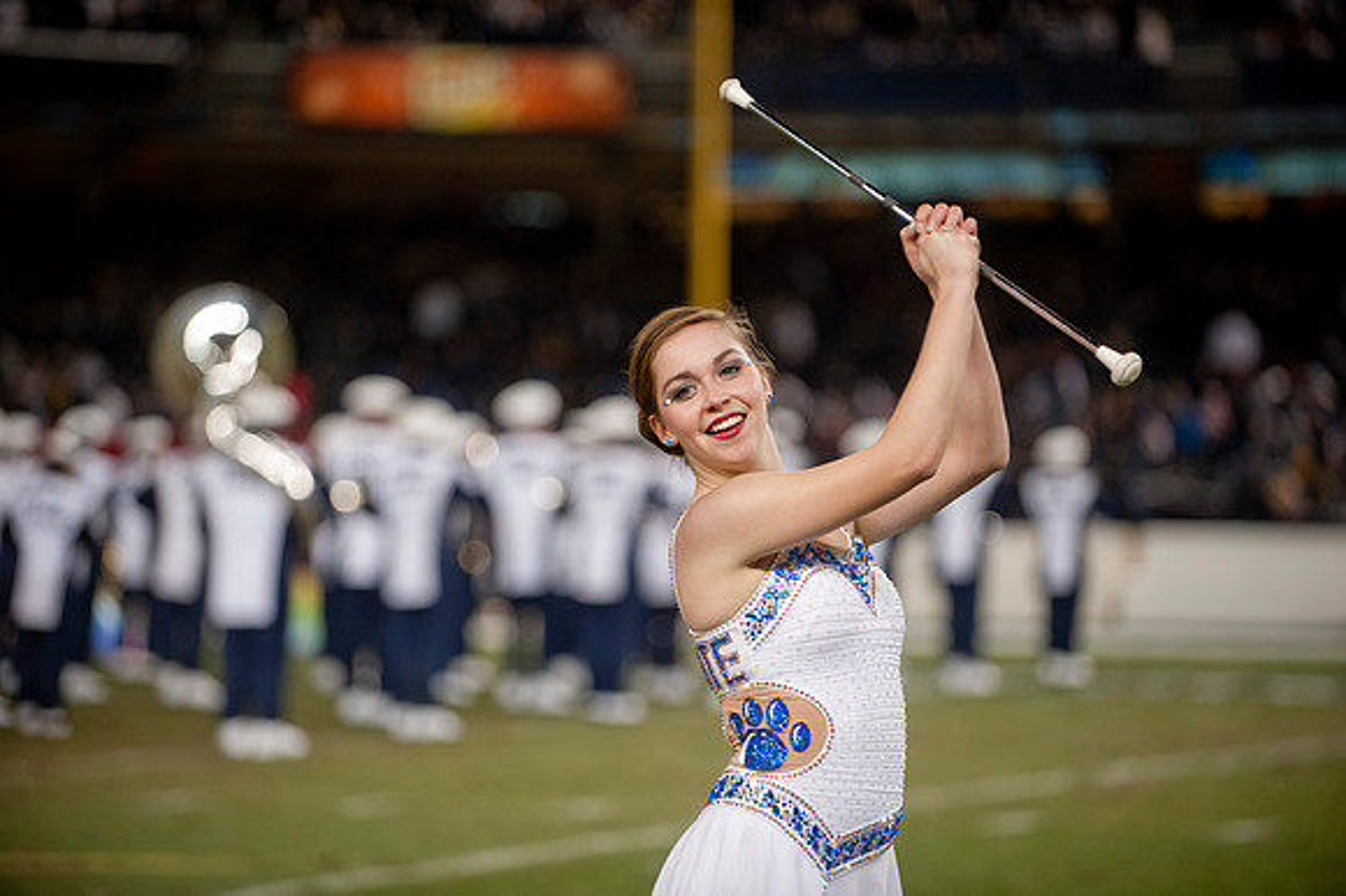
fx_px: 5979
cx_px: 673
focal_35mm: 160
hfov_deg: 12.8
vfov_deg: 8.6
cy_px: 448
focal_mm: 160
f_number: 2.8
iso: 1250
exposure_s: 1/1250
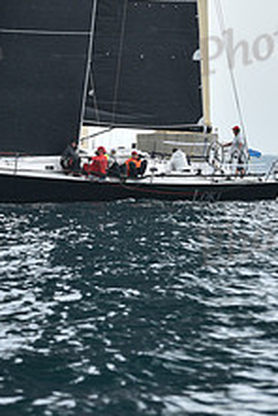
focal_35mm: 236
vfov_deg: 8.6
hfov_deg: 5.8
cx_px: 100
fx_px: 2725
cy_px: -43
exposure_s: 1/800
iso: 250
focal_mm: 90
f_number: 5
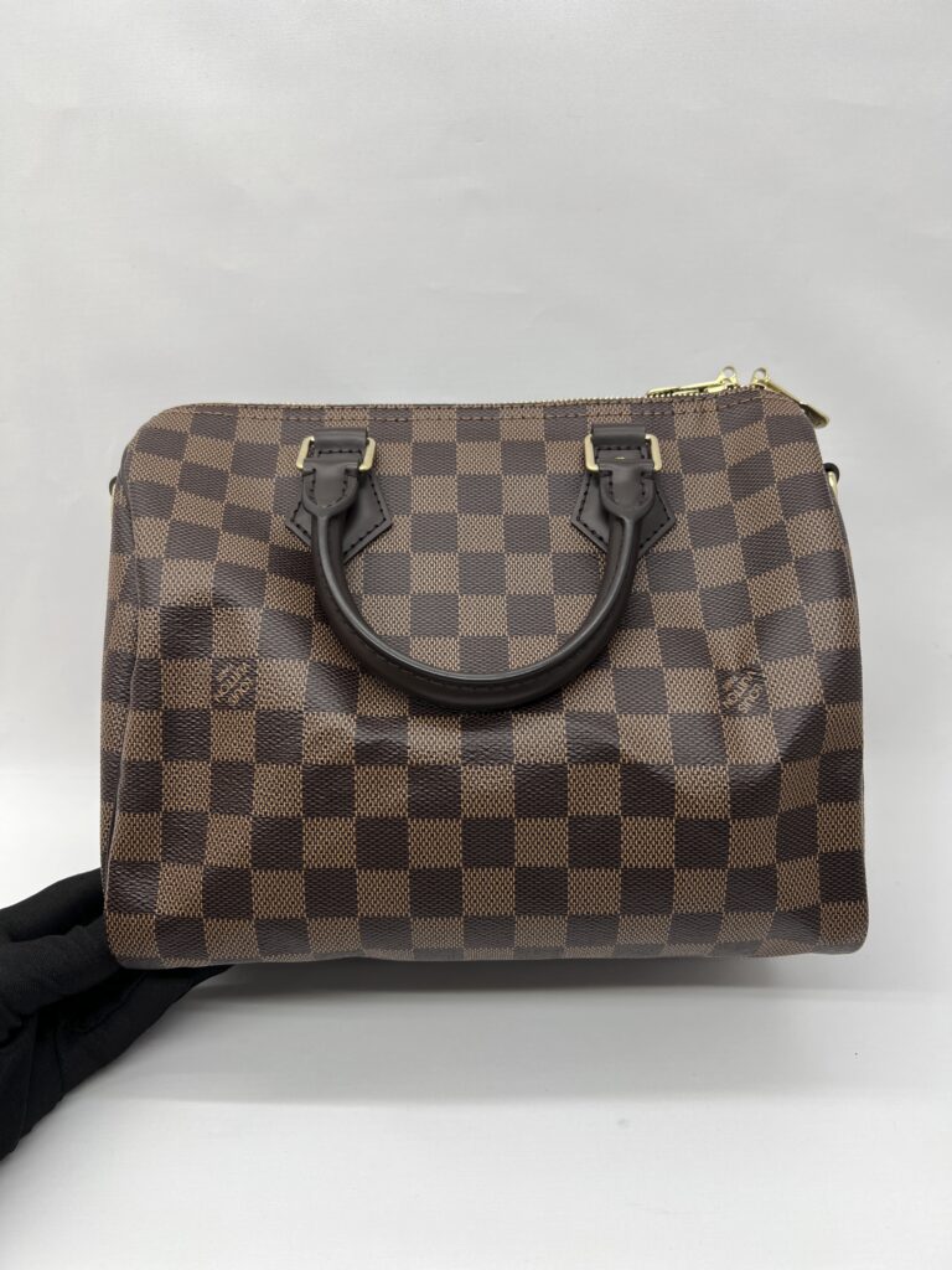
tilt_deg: -30.0
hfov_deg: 53.1
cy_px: 635
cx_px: 476
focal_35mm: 26
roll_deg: -0.7
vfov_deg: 67.3
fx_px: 953
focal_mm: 5.7
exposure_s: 1/136
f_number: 1.5
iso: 32
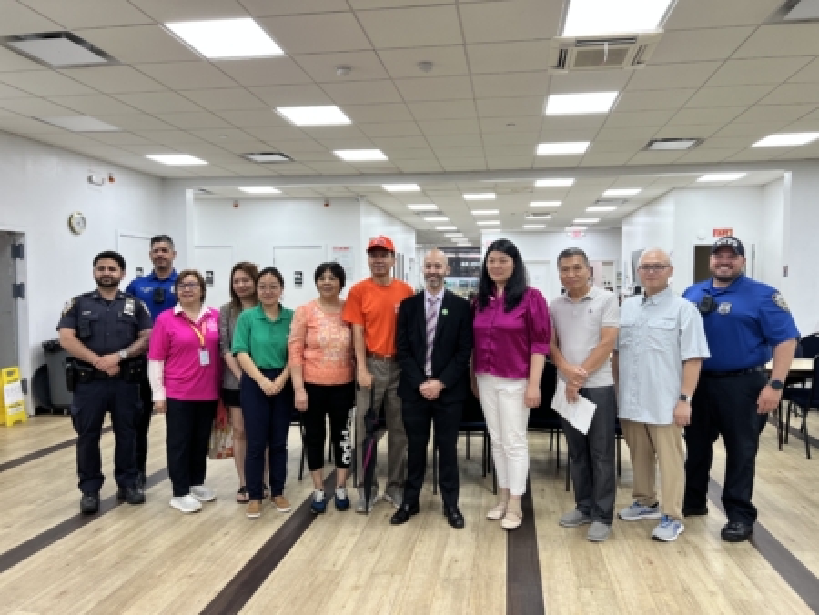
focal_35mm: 26
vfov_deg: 53.1
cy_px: 308
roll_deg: -0.3
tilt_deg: -2.9
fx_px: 615
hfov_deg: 67.3
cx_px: 410
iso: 64
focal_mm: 5.7
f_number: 1.5
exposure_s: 1/120
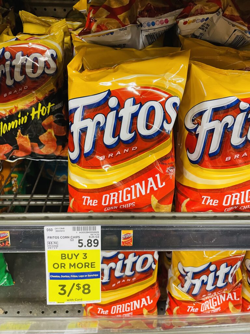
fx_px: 250
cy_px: 167
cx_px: 125
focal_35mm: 26
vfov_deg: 67.3
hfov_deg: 53.1
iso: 160
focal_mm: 4.2
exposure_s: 1/60
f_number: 1.6
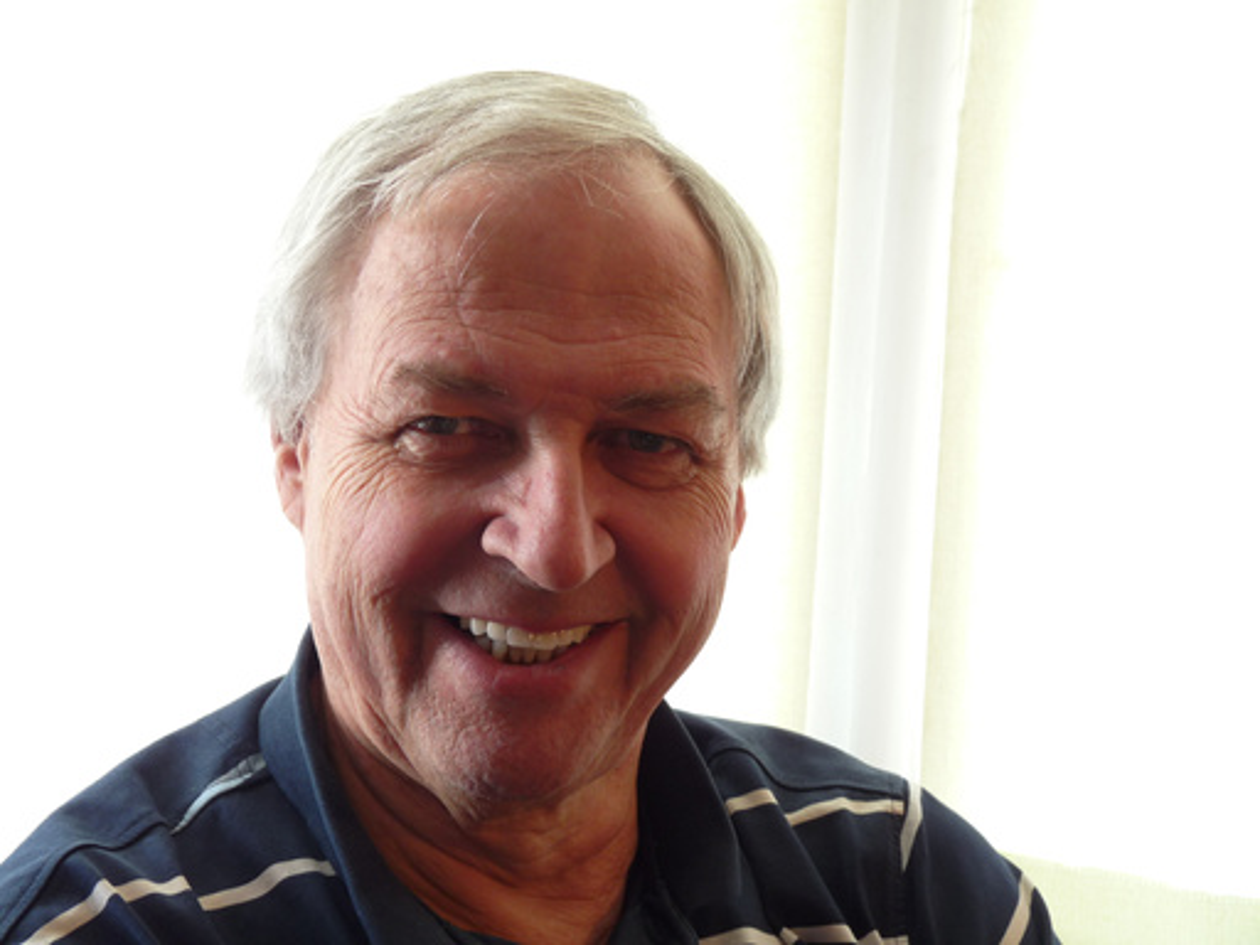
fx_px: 2075
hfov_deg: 33.8
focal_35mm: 57
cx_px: 630
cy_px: 472
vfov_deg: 25.7
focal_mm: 10.1
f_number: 3.2
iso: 100
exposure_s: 1/20
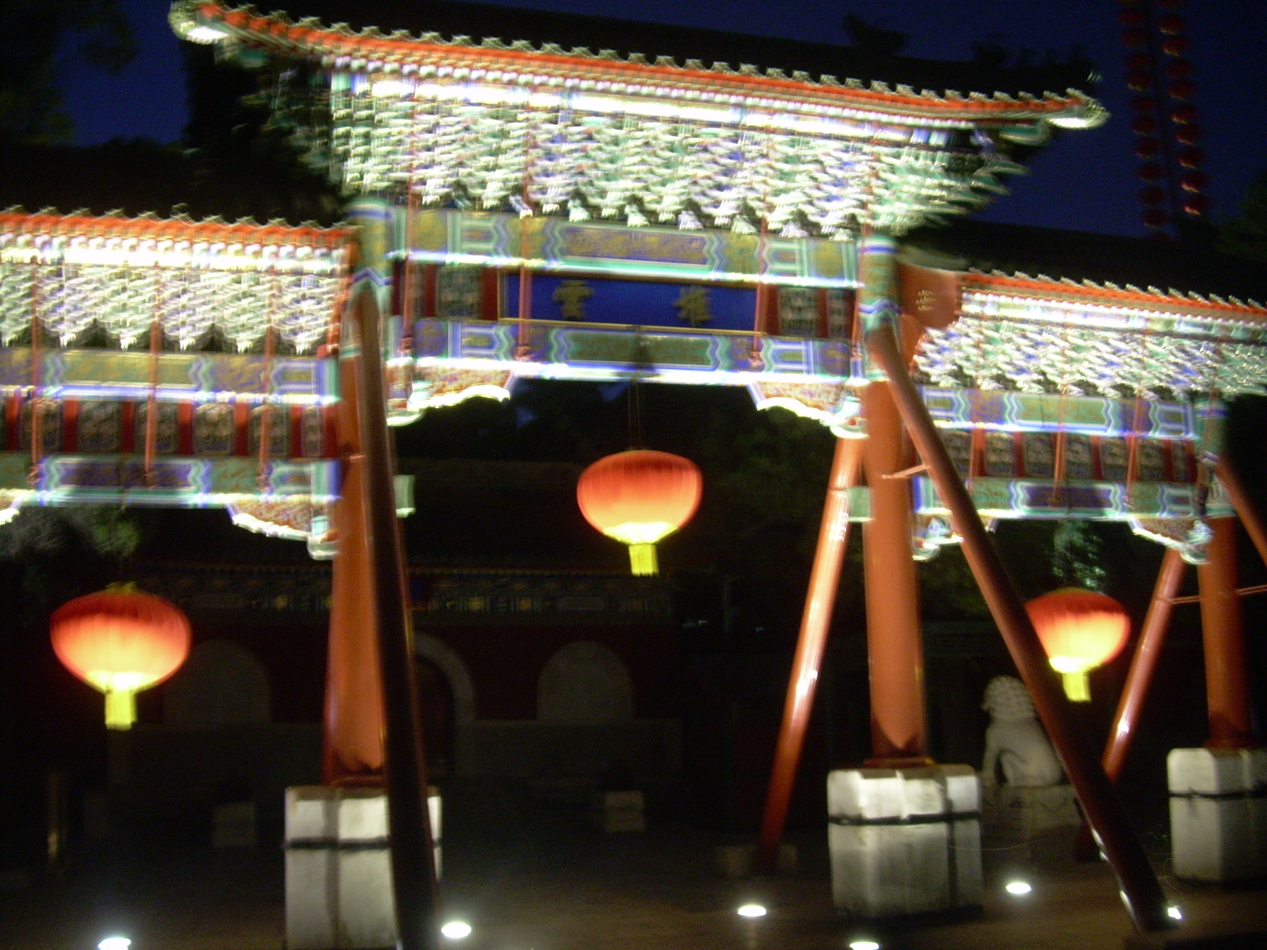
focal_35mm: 38
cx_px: 634
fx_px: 1391
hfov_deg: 49.0
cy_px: 475
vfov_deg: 37.7
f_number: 2.8
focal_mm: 6.3
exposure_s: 1/1.7
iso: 200
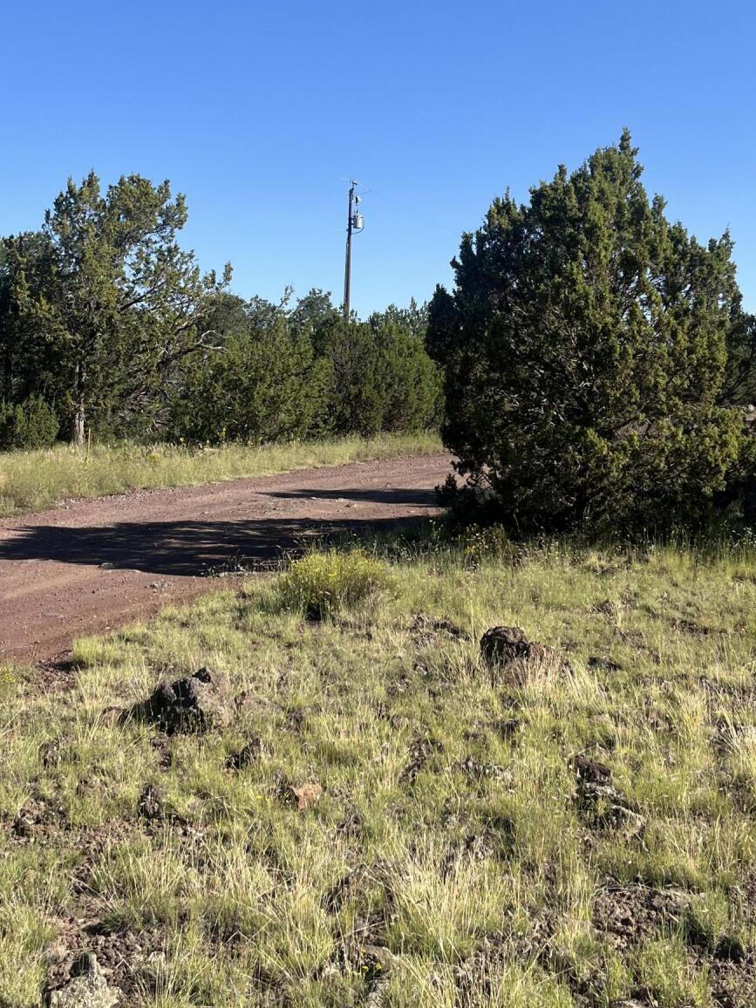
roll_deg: -2.6
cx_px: 417
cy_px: 317
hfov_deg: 32.2
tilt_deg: -1.1
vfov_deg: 41.4
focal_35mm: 45
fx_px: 1310
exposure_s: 1/2571
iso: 50
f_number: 1.6
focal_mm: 5.1
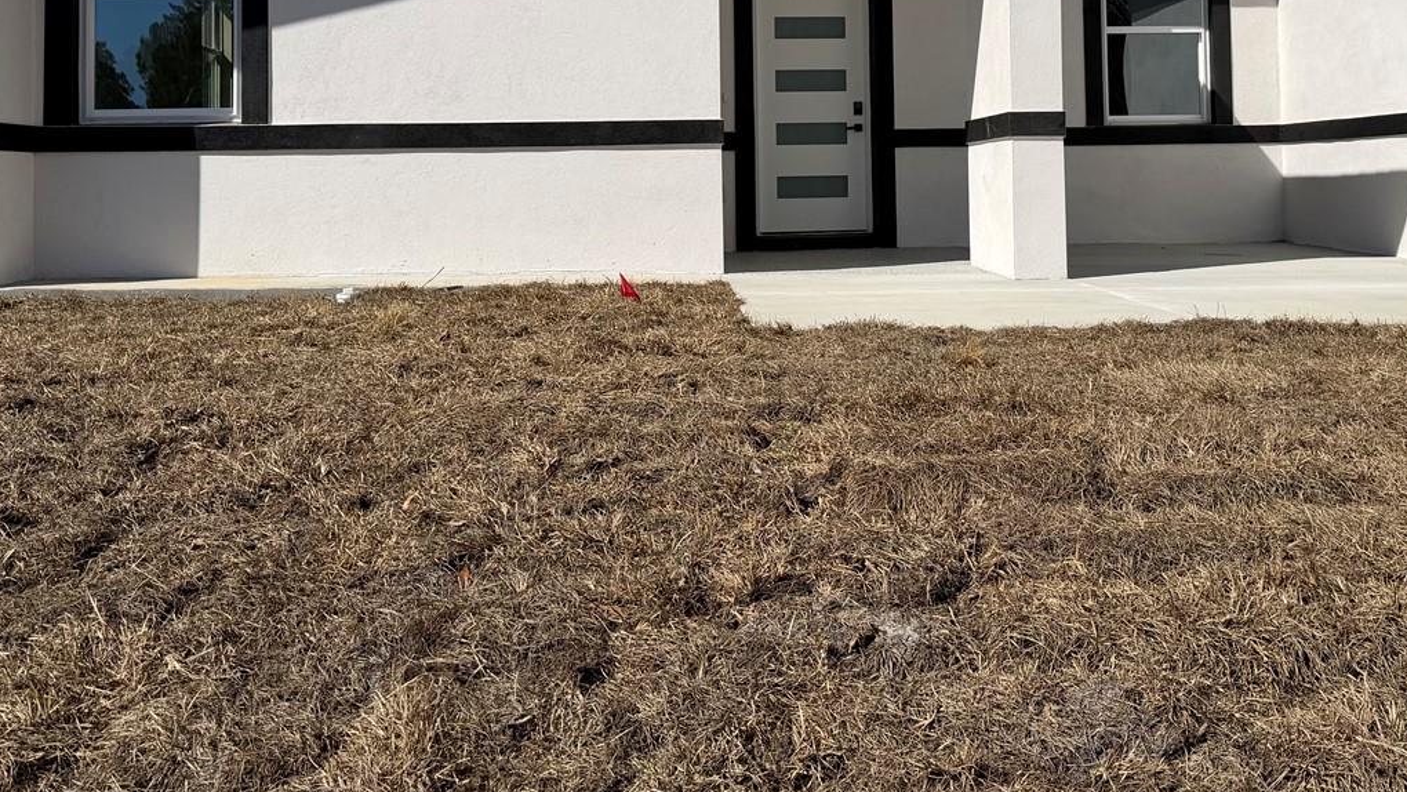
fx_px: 1530
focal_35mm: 41
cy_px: 103
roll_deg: +1.1
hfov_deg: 49.1
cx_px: 852
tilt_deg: +2.6
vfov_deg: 28.1
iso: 80
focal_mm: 6.76
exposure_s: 1/8130
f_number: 1.78
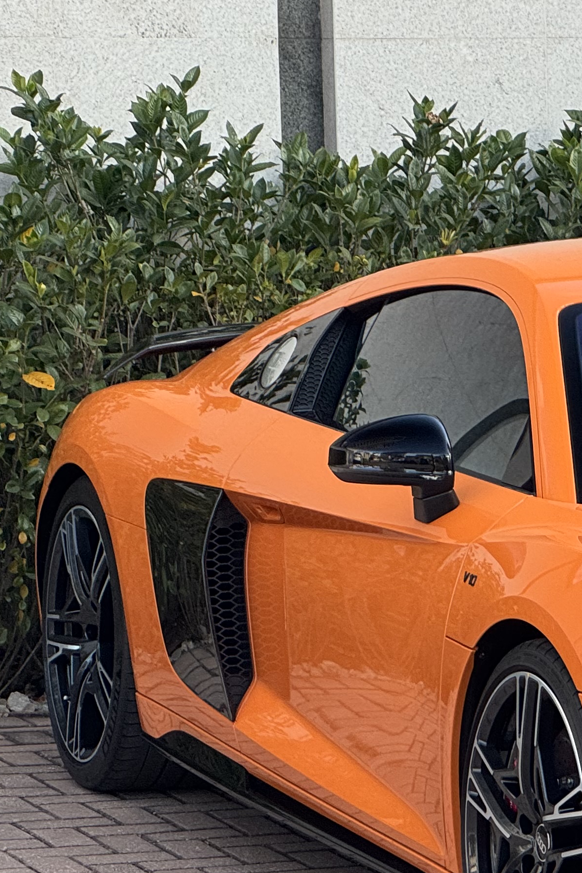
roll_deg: +0.8
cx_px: 864
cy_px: 622
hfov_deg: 7.5
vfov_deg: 11.3
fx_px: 4390
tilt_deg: -7.7
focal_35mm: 181
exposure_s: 1/99
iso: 80
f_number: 2.8
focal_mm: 9
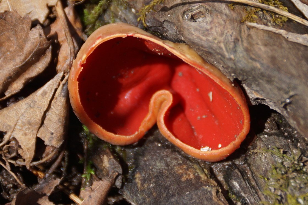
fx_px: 3207
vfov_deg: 3.7
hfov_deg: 5.5
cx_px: 154
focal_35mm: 375
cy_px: 102
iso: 125
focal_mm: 250
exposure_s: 1/400
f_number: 6.3
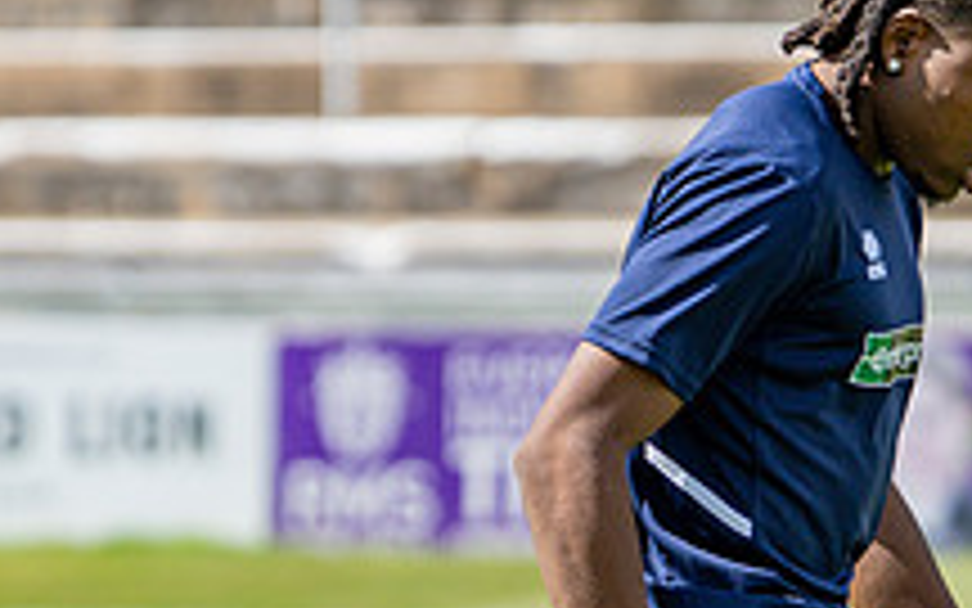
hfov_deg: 4.5
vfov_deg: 2.8
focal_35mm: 463
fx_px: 12265
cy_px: 681
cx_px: 392
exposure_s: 1/6400
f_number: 1.6
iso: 100
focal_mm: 85
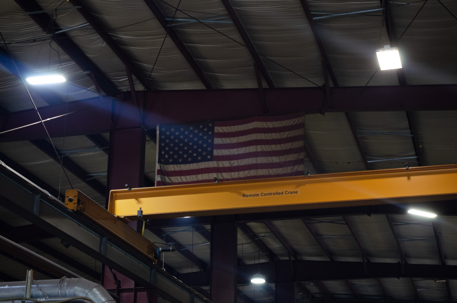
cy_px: 152
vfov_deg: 19.6
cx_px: 228
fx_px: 874
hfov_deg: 29.3
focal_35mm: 69
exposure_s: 1/50
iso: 800
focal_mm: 46
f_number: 5.3
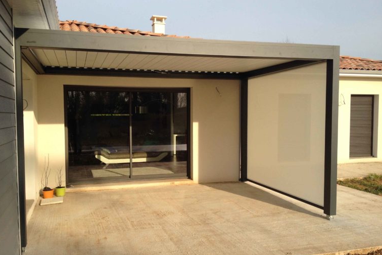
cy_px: 137
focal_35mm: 37
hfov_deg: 51.9
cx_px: 191
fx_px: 393
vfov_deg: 35.9
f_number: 2.4
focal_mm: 4.28
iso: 50
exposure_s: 1/1042
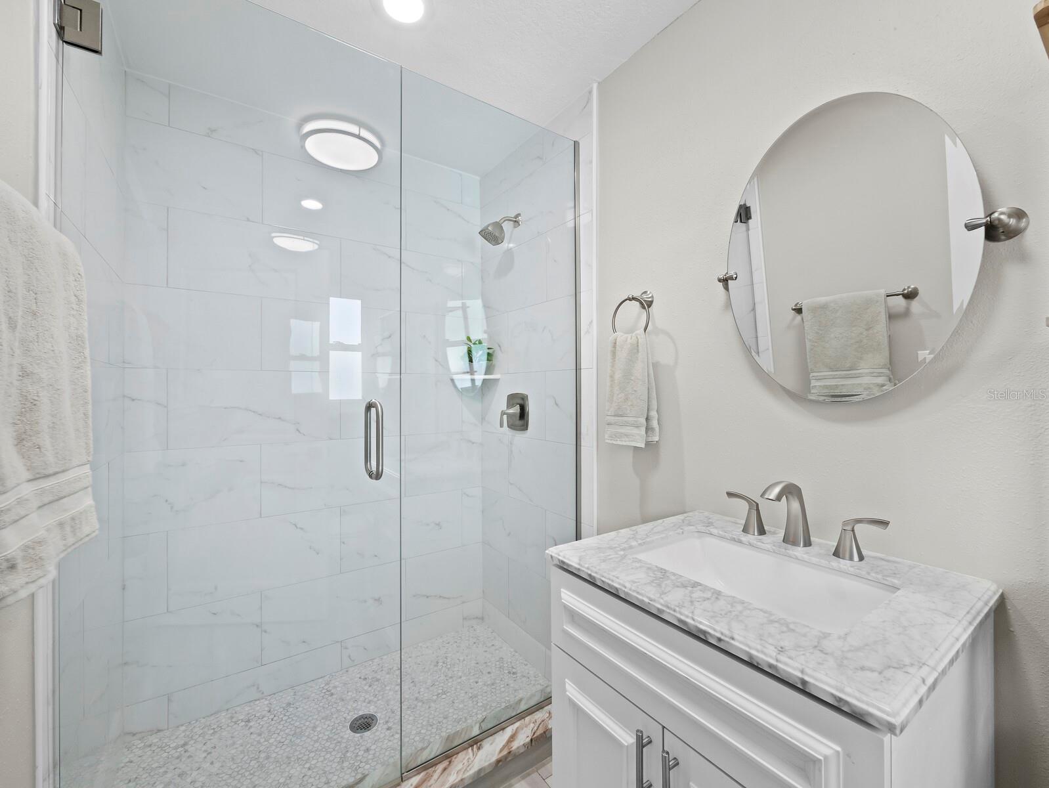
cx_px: 524
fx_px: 424
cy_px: 394
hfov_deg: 102.0
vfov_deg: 85.7
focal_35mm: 14
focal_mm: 7
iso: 400
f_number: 11
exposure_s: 1/5
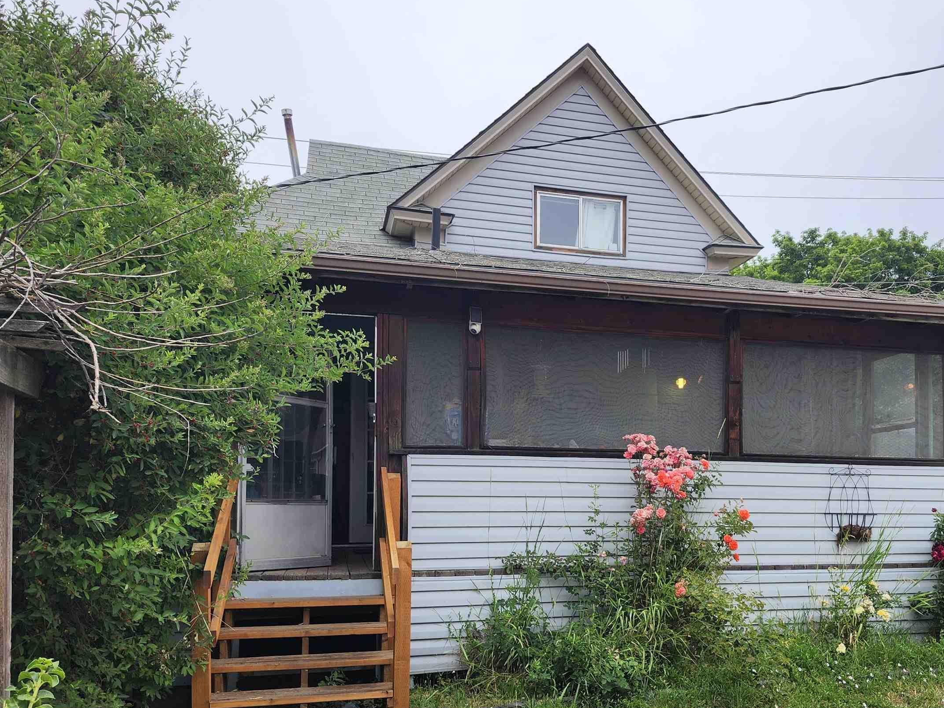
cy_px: 474
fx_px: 900
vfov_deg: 42.4
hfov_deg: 54.0
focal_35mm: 33
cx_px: 649
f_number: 1.8
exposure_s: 1/323
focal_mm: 5.54
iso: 25
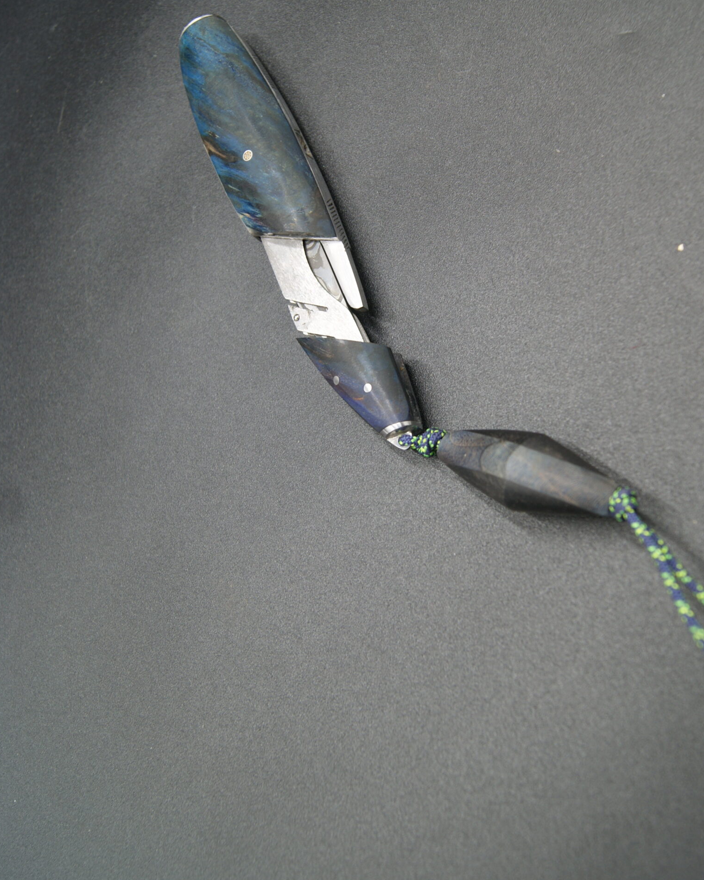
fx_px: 990
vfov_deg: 47.8
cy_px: 382
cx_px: 393
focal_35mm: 38
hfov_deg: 39.1
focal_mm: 20
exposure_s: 1/40
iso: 100
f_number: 4.5
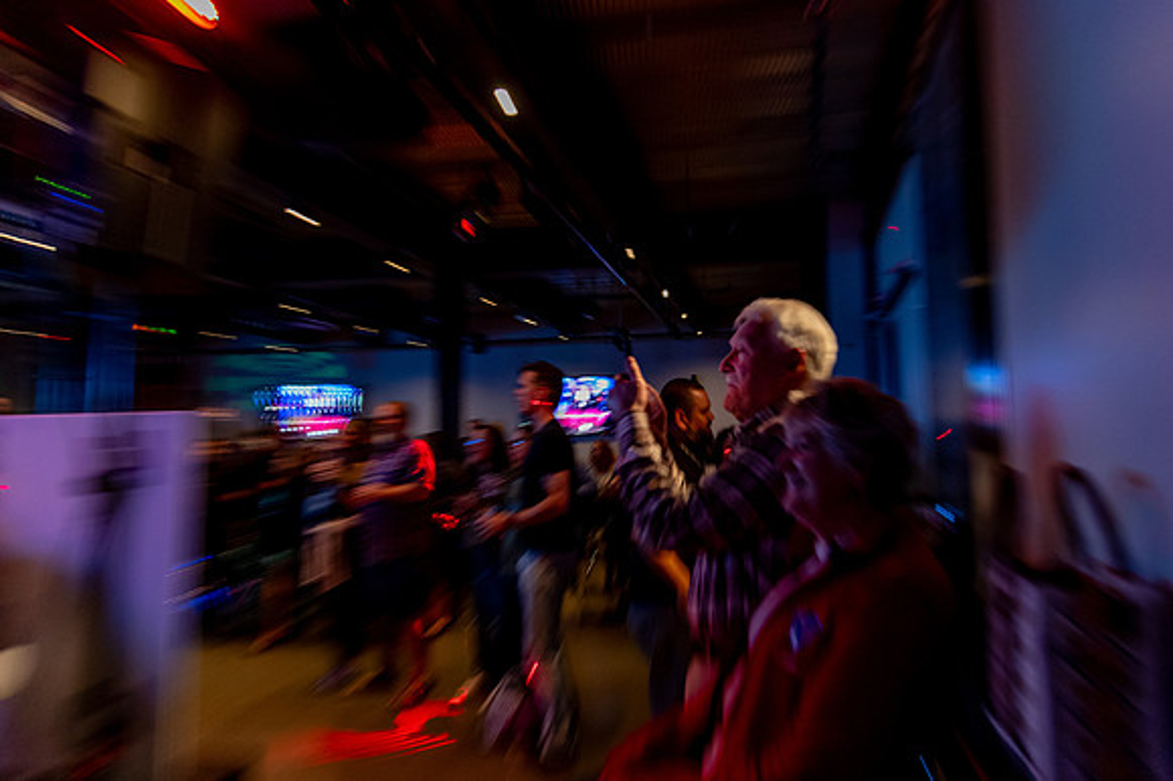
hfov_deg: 68.3
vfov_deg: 48.6
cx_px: 630
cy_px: 362
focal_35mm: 27
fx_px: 863
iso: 6400
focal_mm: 24
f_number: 4
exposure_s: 1/25
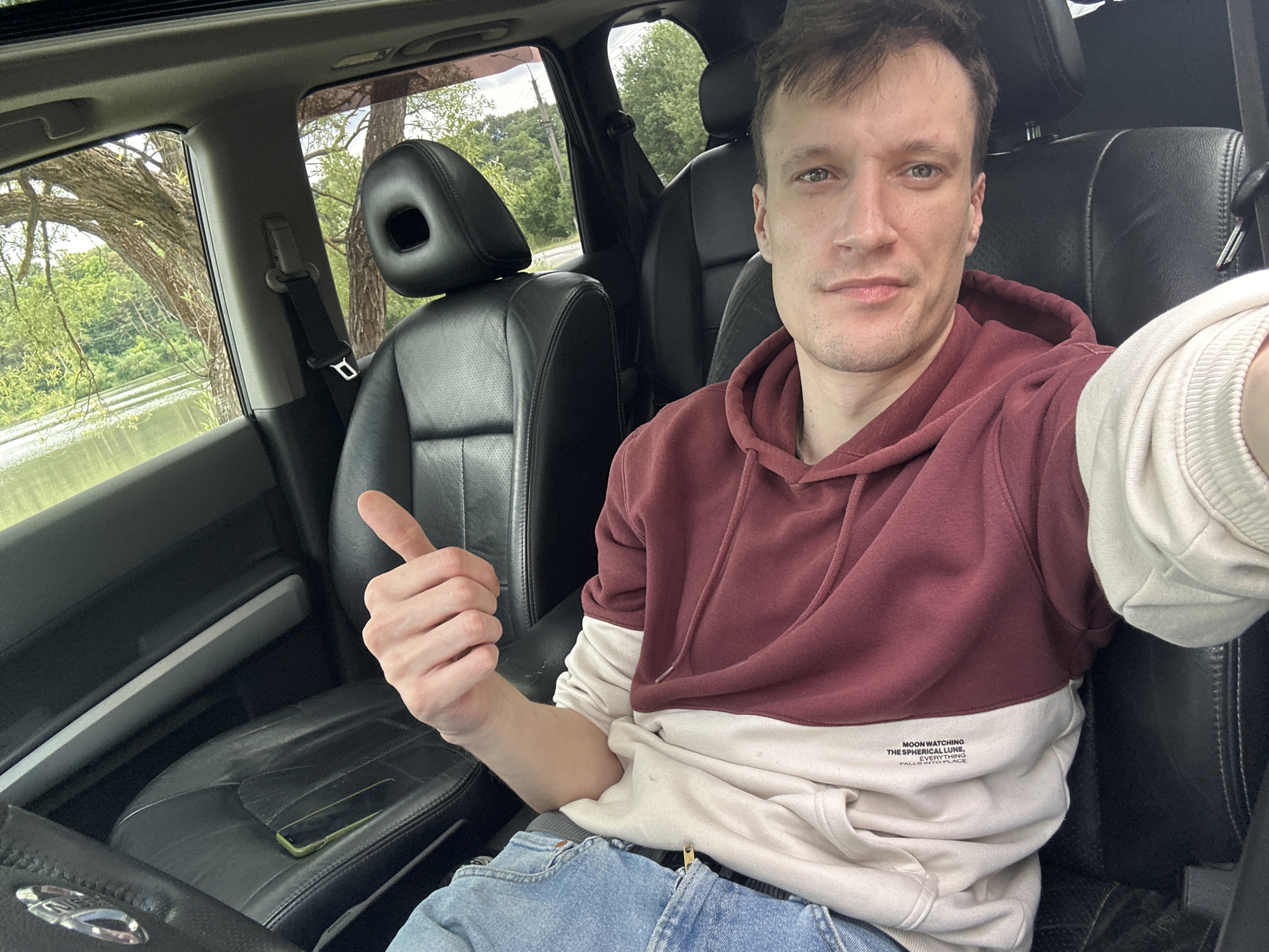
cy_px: 476
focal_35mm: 23
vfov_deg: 58.9
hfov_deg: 73.9
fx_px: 843
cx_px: 634
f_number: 1.9
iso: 80
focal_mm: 2.69
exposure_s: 1/121
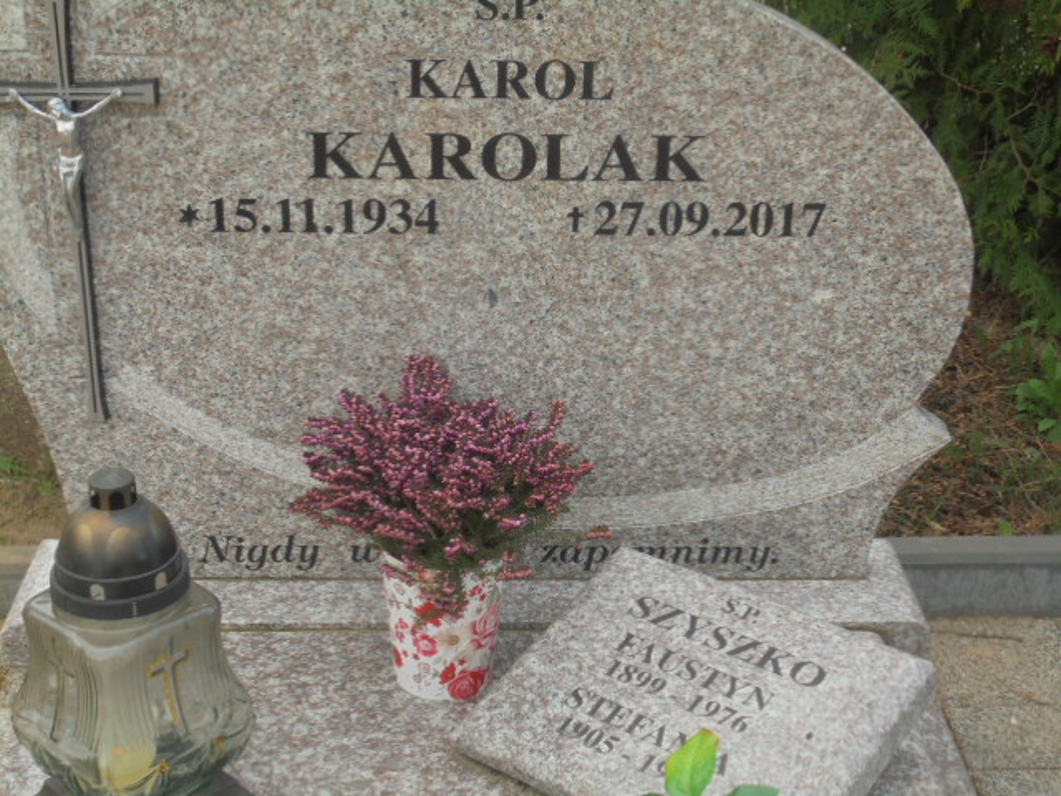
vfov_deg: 26.1
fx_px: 1716
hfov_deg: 34.3
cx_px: 530
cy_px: 398
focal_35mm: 56
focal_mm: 10.1
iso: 100
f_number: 5.2
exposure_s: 1/200
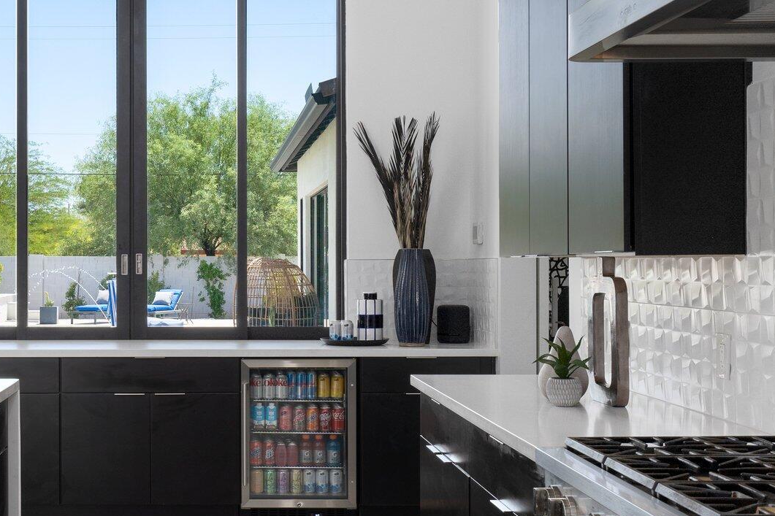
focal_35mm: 56
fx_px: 1205
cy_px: 253
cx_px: 200
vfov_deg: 24.2
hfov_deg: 34.9
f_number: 8
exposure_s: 1/125
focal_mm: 29
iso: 400
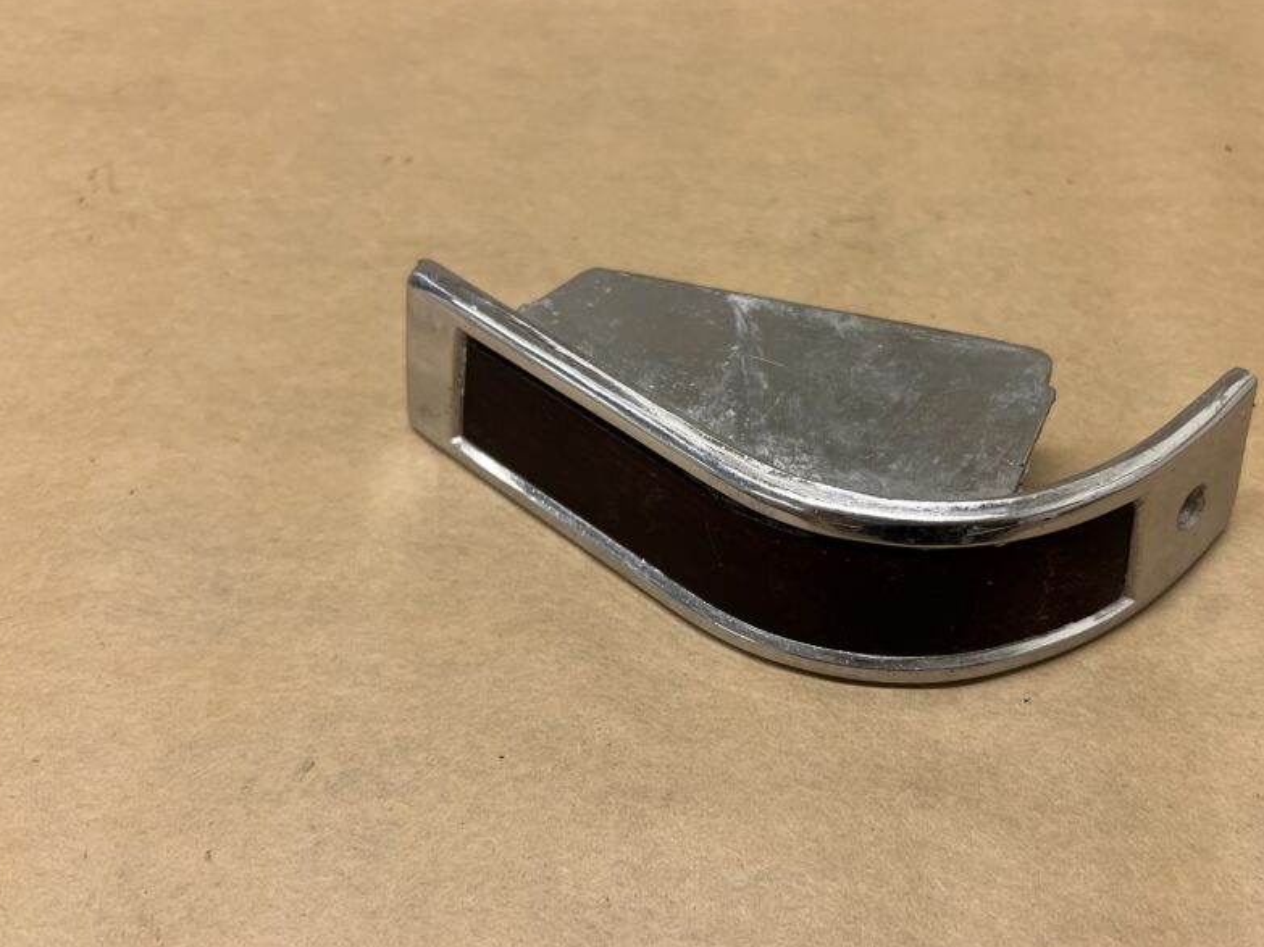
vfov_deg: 41.7
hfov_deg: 53.6
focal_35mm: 34
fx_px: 1241
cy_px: 523
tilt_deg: -52.1
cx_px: 749
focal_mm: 5.7
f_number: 1.5
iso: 100
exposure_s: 1/100
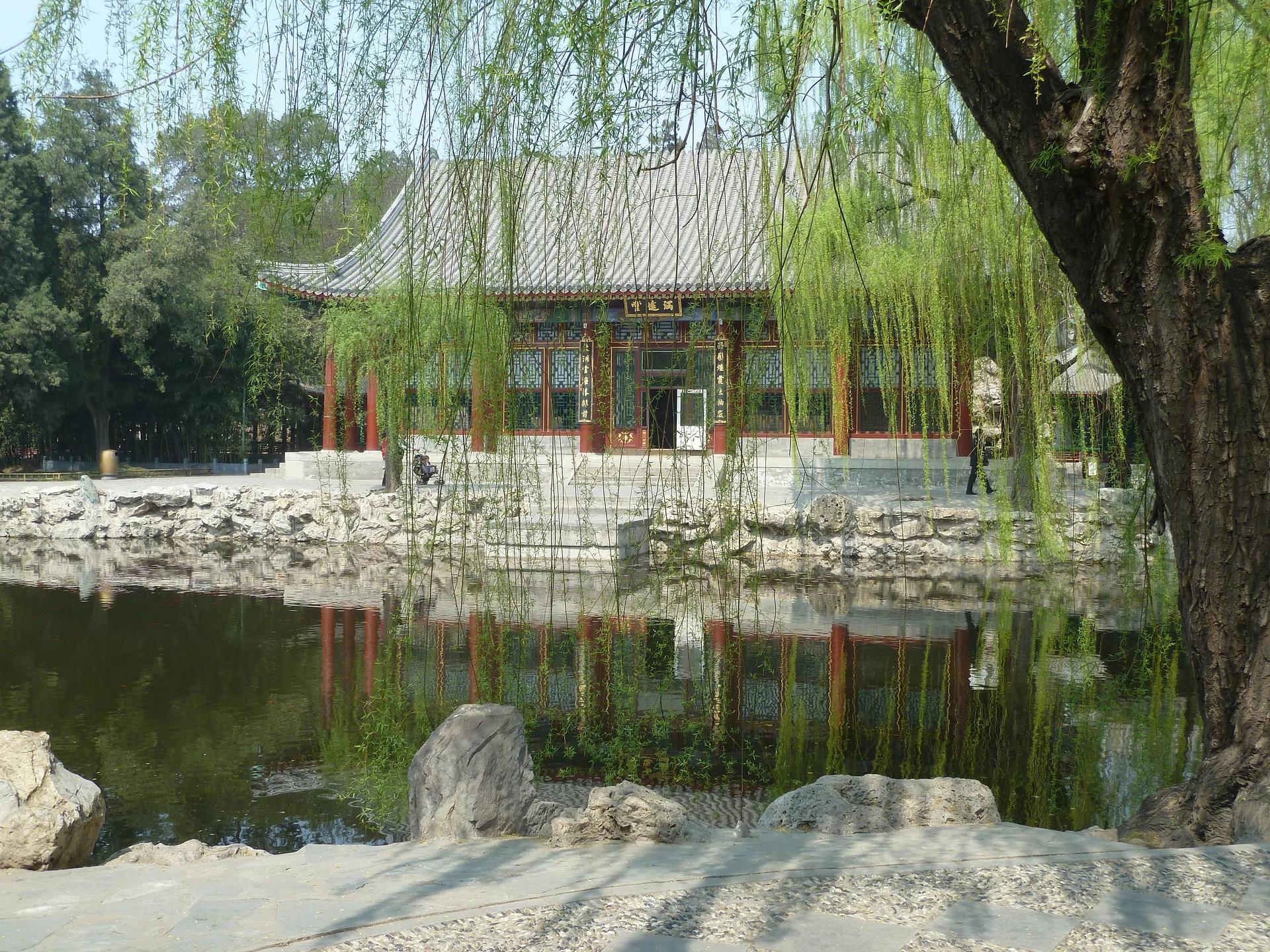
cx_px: 635
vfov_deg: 38.7
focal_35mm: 37
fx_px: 1357
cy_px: 476
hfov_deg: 50.1
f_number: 4
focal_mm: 6.1
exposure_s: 1/320
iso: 80
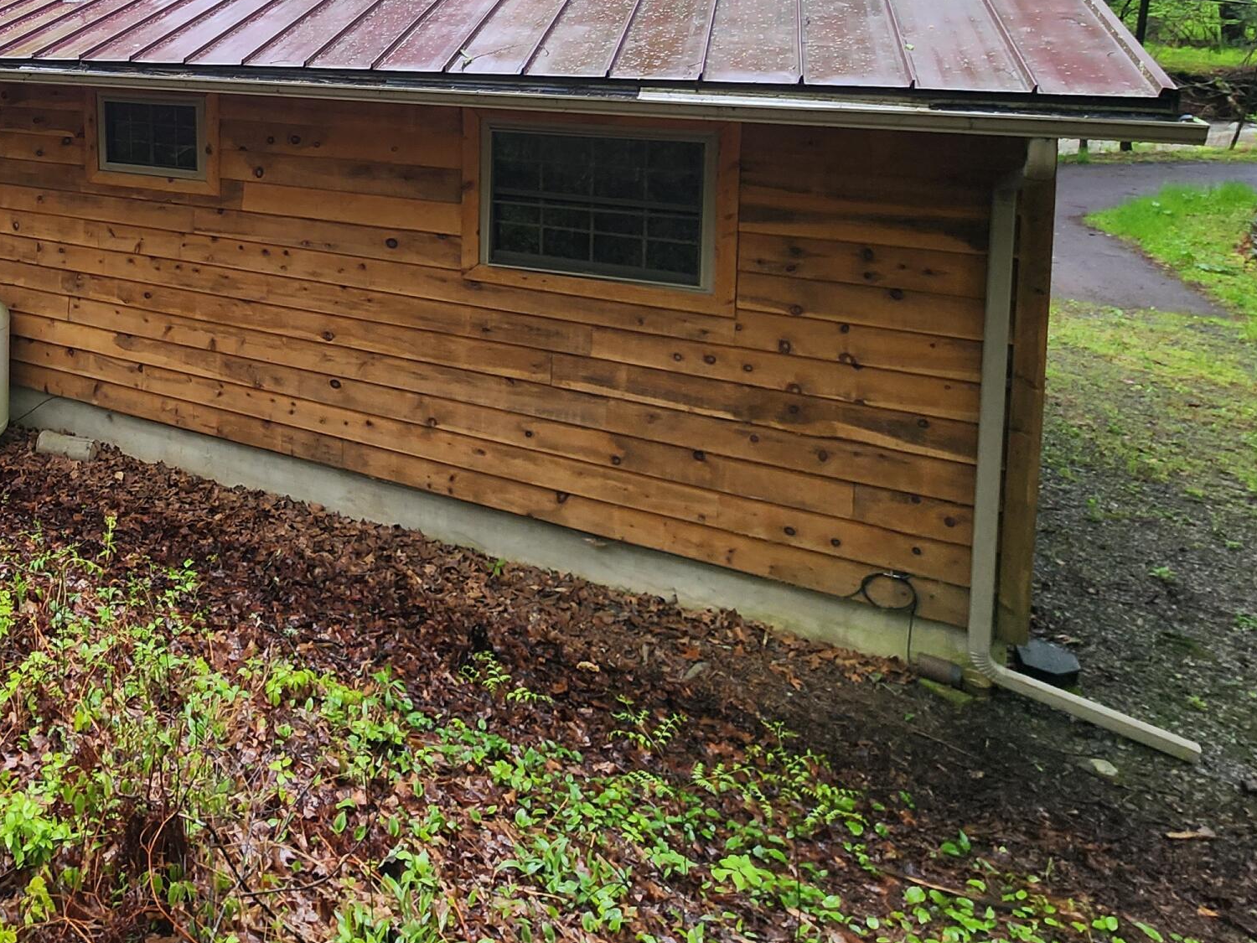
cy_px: 34
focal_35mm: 26
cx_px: 82
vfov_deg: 46.0
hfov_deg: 56.2
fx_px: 944
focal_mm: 2.2
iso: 50
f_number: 2.2
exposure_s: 1/60
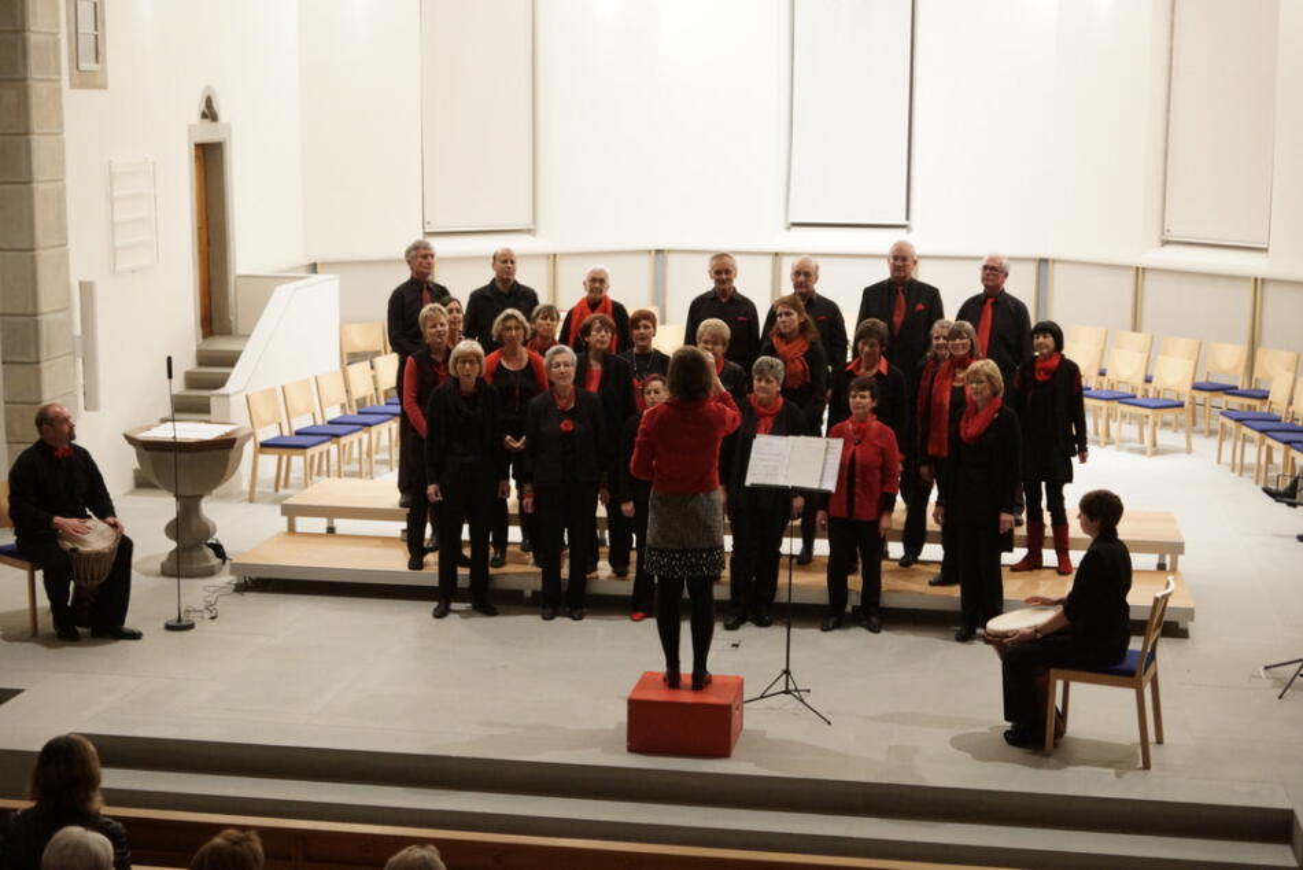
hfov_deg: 37.8
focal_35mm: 52
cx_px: 652
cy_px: 435
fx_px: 1901
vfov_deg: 25.8
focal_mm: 35
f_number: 2.8
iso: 1600
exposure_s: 1/25
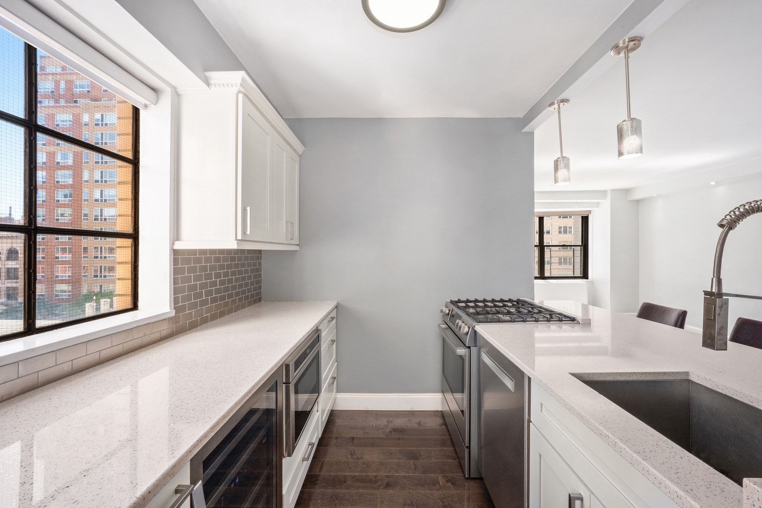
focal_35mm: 14
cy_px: 254
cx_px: 381
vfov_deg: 81.2
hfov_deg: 104.3
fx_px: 296
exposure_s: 1/3
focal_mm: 14
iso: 640
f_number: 22
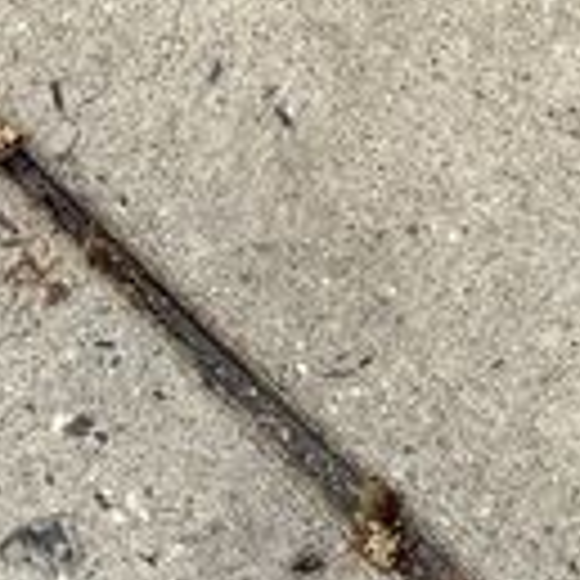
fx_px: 3734
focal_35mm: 197
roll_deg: +1.7
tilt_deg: -44.1
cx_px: 477
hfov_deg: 8.9
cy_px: -1241
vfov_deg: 7.6
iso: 80
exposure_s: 1/539
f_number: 1.78
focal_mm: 6.76
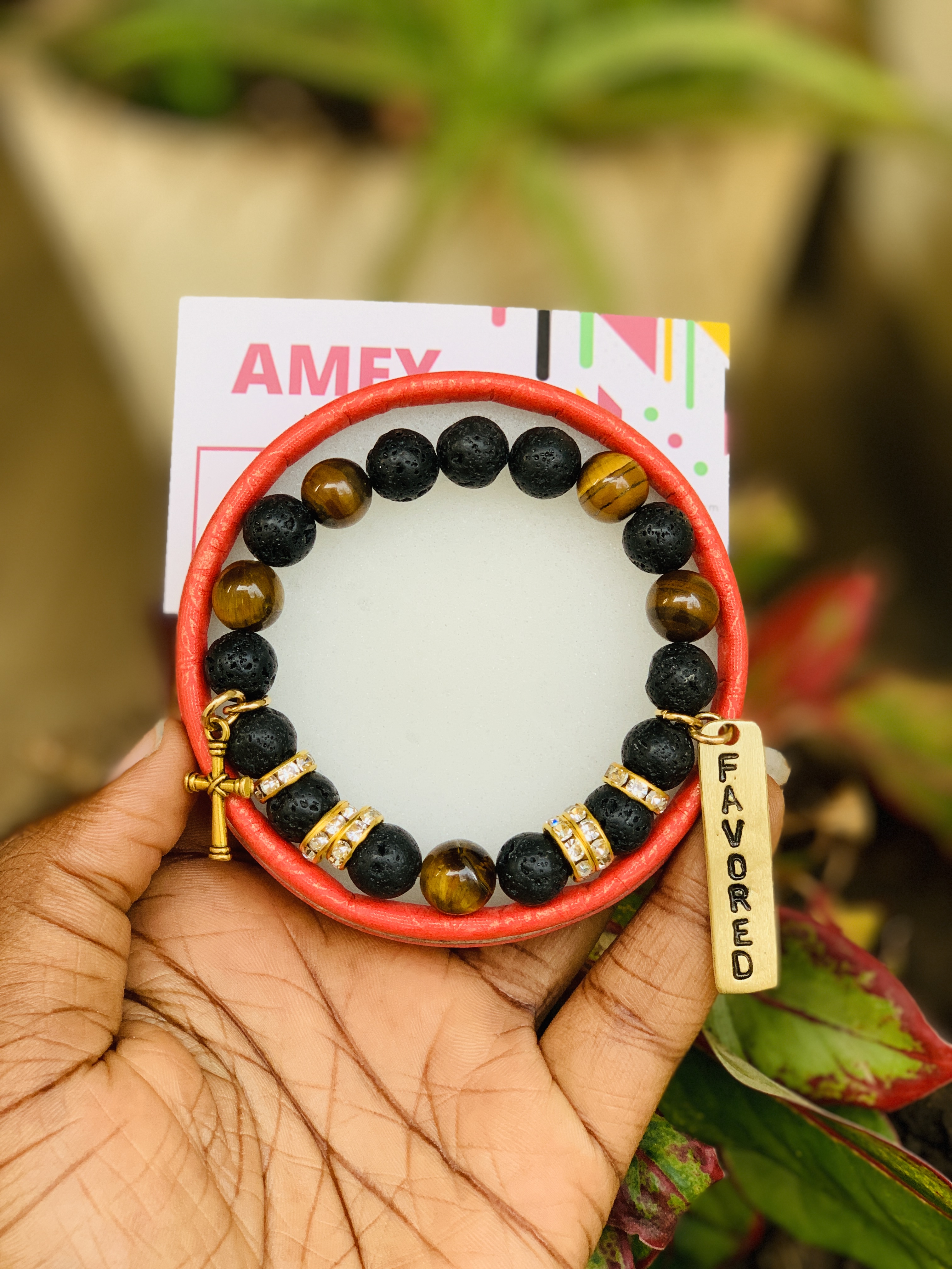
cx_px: 476
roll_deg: -0.5
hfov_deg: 28.0
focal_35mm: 52
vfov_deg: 36.8
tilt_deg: -33.7
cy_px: 634
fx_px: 1907
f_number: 2.4
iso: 64
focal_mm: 6
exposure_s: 1/122
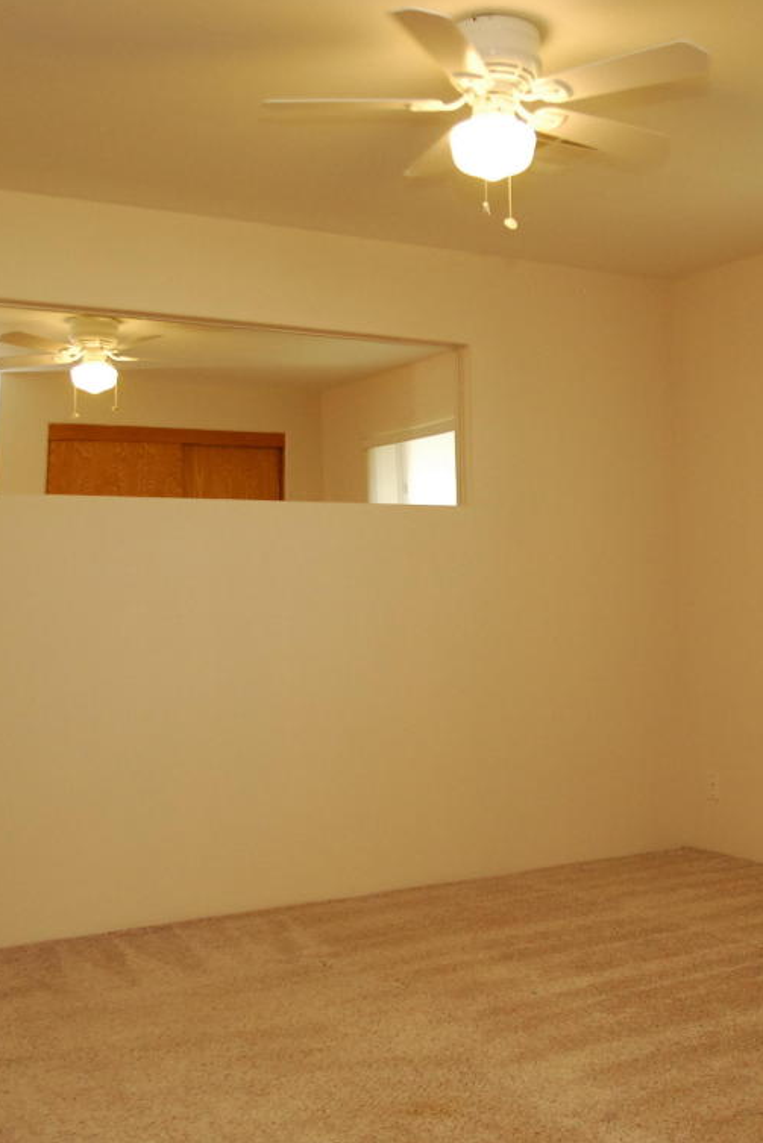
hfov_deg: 34.3
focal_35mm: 39
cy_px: 576
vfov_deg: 49.8
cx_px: 470
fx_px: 1232
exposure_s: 1/160
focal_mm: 17
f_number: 9
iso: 800
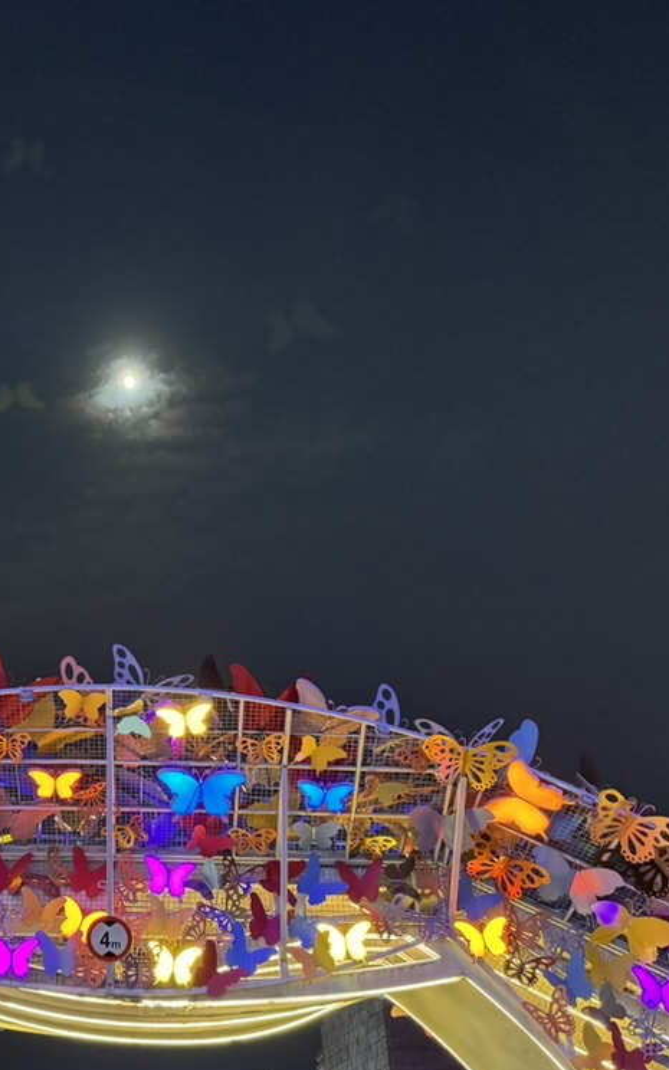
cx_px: 102
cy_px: 551
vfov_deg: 55.3
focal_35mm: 35
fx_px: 1021
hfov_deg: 34.8
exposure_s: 1/33
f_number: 1.78
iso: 800
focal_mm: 6.76
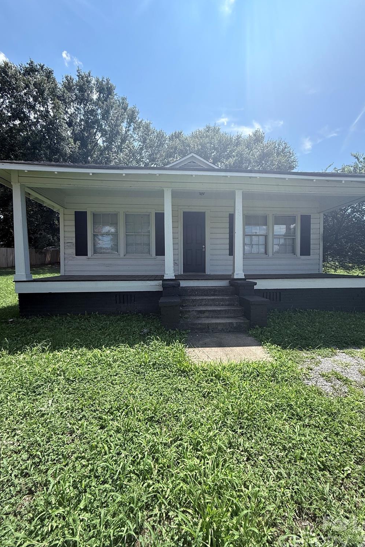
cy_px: 275
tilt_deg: -0.5
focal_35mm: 15
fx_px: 228
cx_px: 191
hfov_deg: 77.3
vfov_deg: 100.4
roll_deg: +0.7
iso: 50
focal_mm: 2.22
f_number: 2.2
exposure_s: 1/928
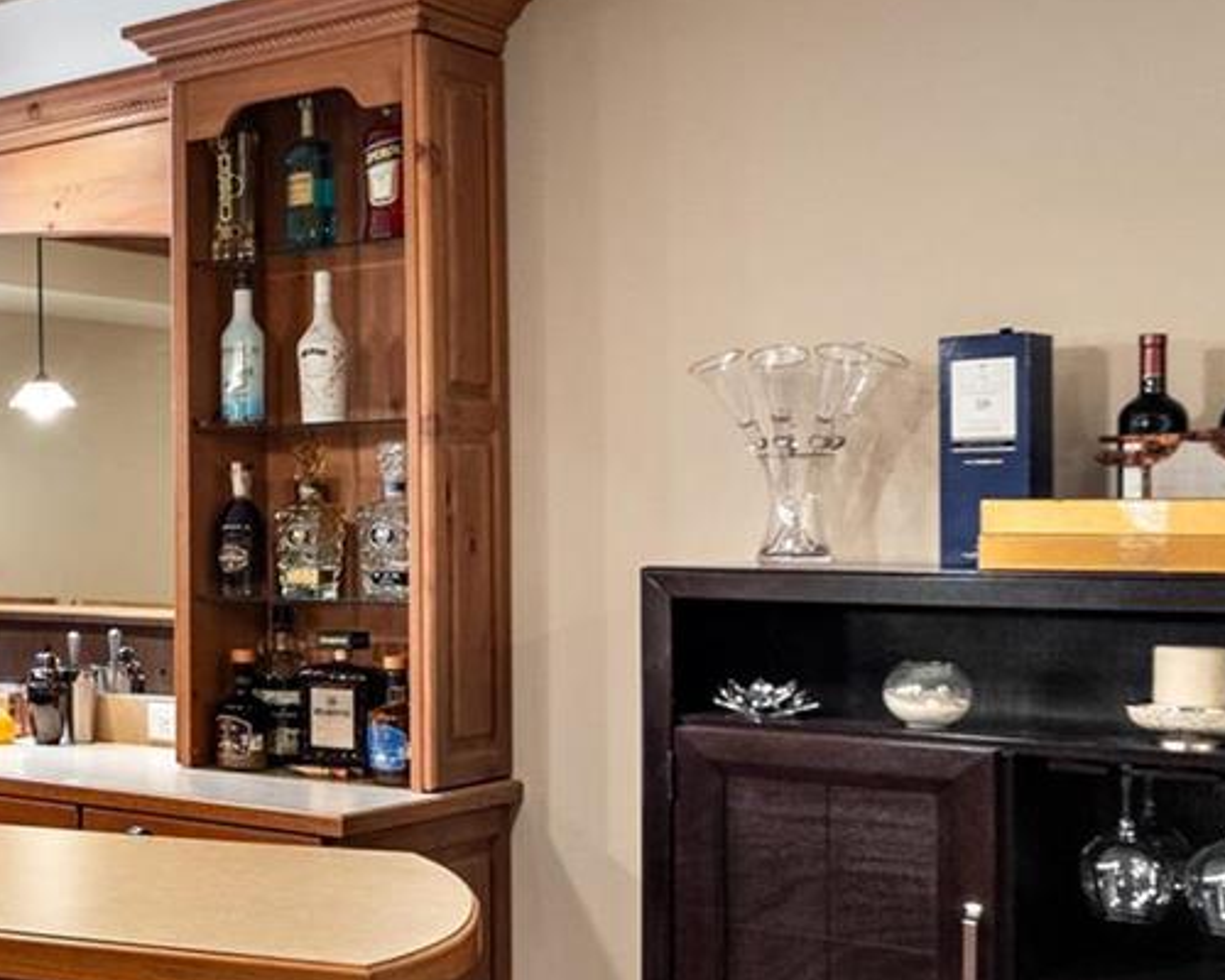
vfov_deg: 31.4
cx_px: -451
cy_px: 505
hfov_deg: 29.4
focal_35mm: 48
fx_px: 1740
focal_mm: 8
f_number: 8
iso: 400
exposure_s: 1/13
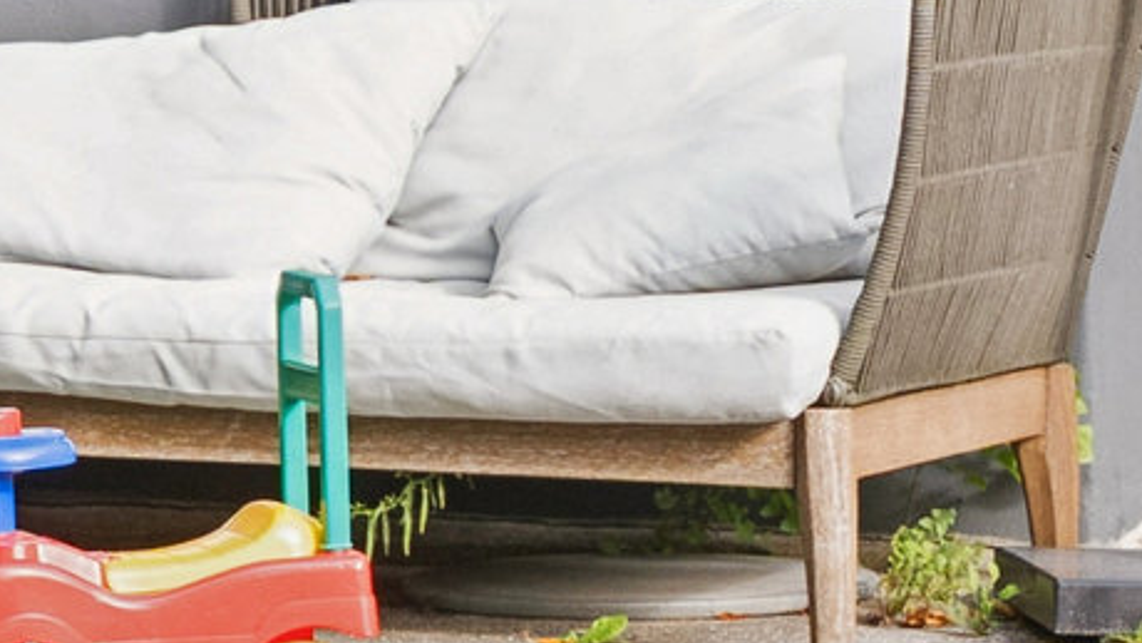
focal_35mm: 314
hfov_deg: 6.9
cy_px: -365
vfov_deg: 3.9
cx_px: 300
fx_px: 9511
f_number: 6.3
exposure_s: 1/160
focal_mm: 46
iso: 400
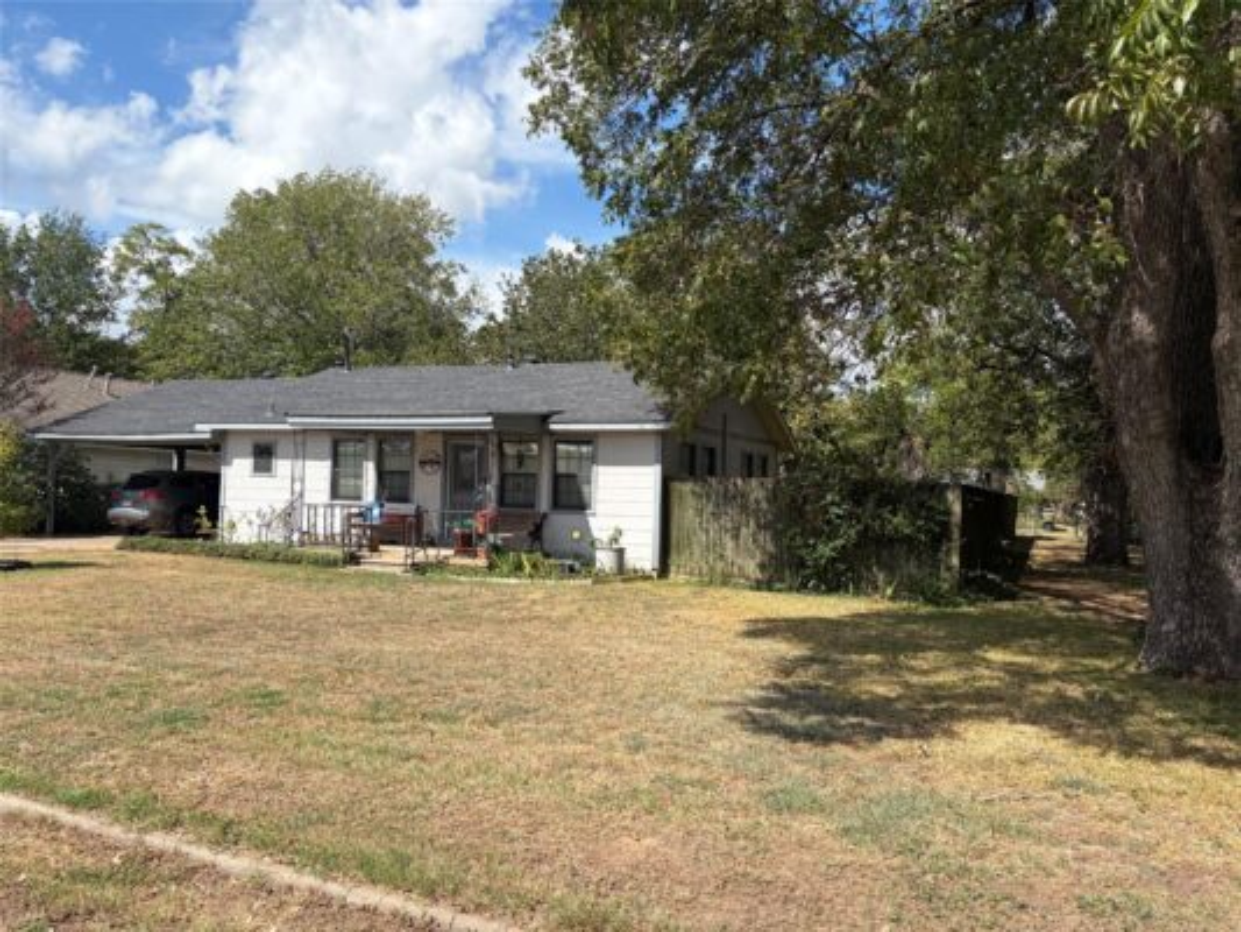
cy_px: 466
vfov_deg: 53.1
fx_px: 932
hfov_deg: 67.3
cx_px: 620
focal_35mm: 26
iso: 50
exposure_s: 1/3623
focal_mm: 5.96
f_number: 1.6
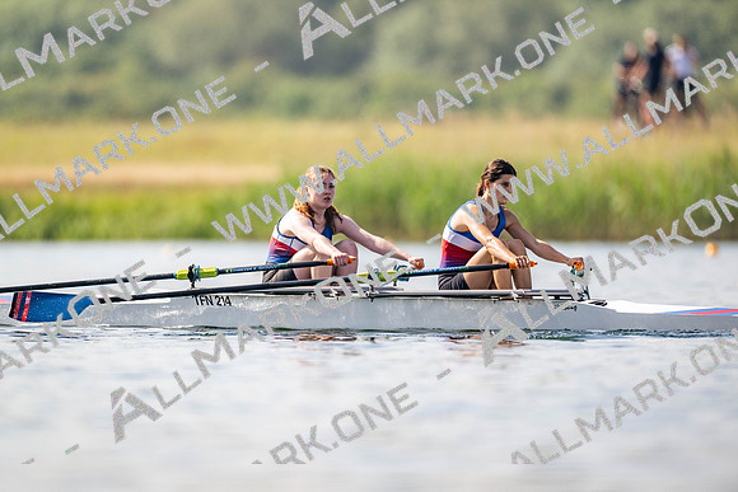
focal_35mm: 600
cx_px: 369
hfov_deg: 3.4
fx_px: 12302
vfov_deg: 2.3
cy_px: 246
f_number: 4
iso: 180
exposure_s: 1/2500
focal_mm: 600
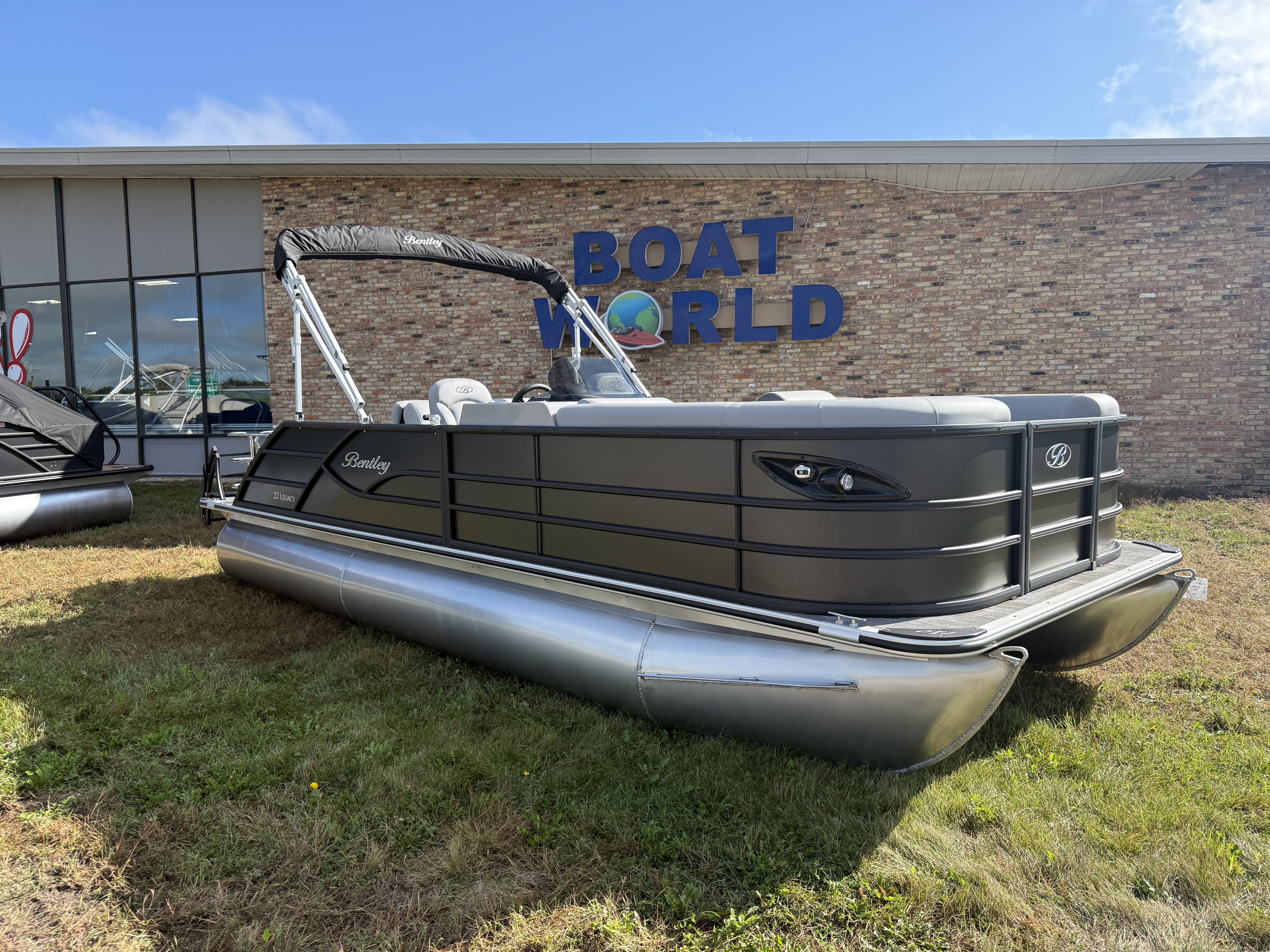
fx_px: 881
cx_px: 635
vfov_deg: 56.8
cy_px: 476
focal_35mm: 24
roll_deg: +1.1
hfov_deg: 71.6
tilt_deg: -3.9
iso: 100
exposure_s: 1/2611
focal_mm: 6.76
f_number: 1.78
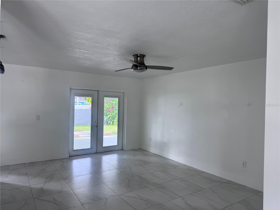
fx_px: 194
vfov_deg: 56.8
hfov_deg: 71.6
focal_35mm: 24
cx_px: 140
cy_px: 105
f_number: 1.78
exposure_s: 1/156
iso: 100
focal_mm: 6.76
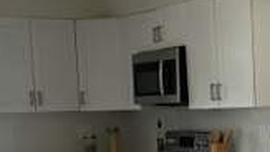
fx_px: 795
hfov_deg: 19.0
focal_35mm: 111
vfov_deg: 10.7
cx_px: 235
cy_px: 205
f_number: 1.5
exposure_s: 1/203
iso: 40
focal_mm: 5.7
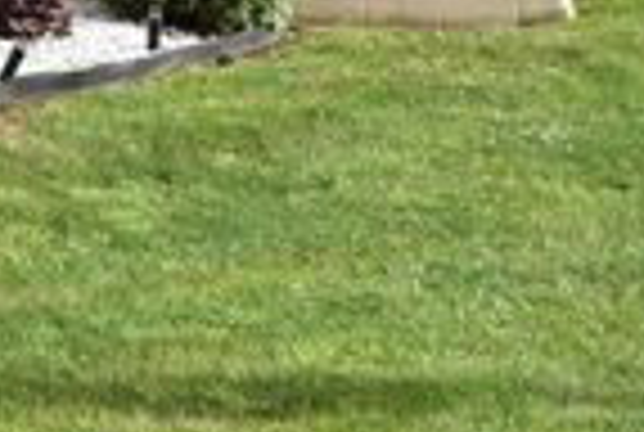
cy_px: -227
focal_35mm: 131
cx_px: -432
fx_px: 2344
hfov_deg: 14.2
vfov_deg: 10.2
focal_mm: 25
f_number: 9
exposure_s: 1/320
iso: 100
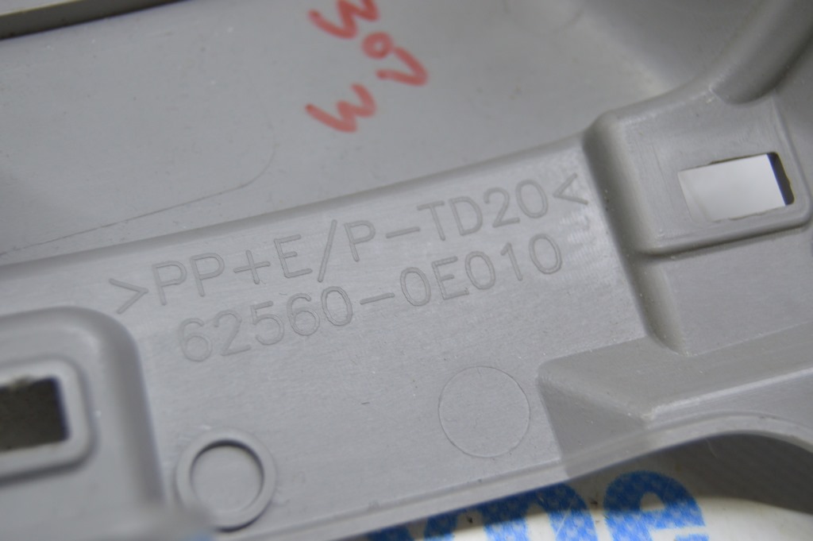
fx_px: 1354
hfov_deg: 33.4
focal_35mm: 60
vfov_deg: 22.6
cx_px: 406
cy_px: 270
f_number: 5.6
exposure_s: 1/20
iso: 400
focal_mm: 40
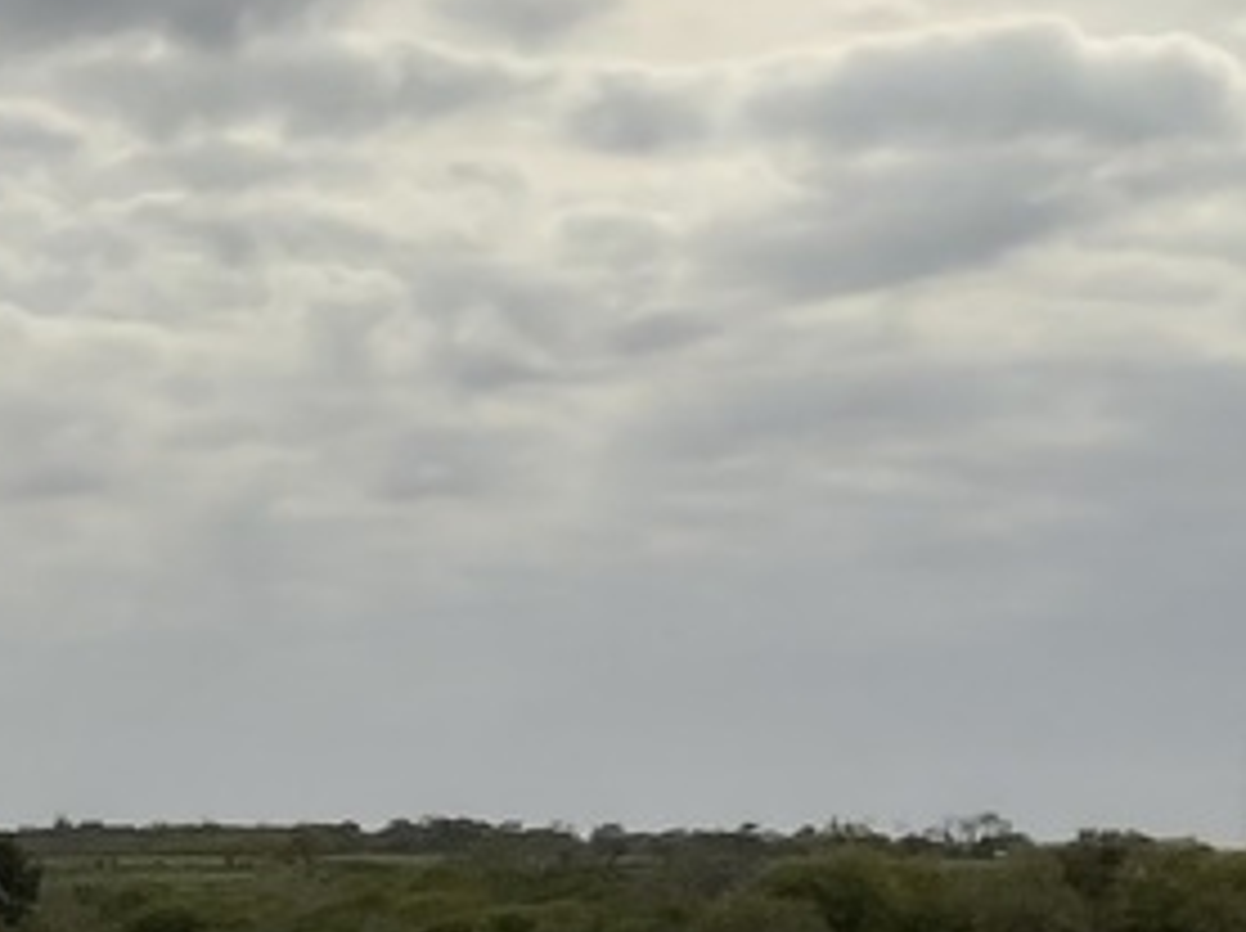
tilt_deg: -4.9
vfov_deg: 9.6
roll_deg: -1.0
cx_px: -1867
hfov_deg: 10.9
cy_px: 1225
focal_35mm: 151
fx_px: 5428
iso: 16
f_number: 1.8
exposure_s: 1/2227
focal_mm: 3
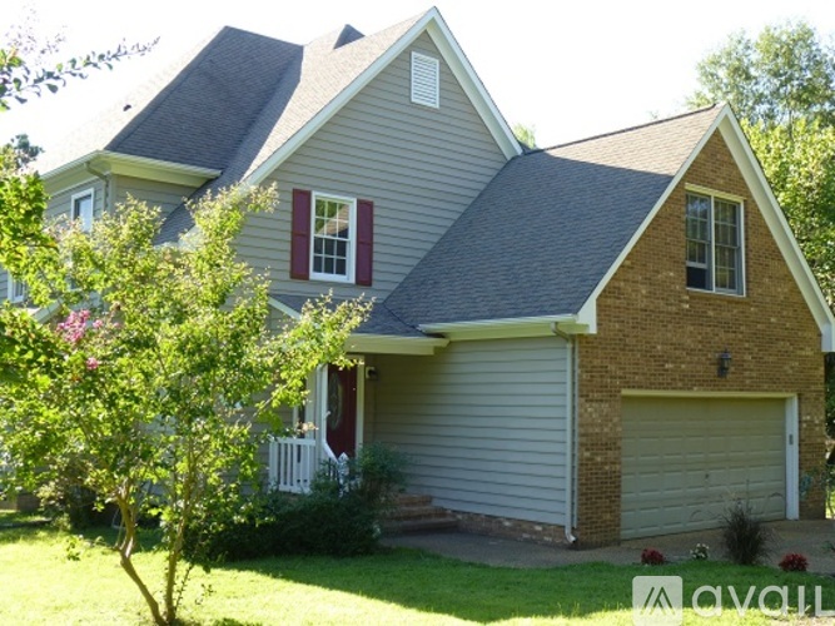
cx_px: 418
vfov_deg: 36.8
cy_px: 313
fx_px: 941
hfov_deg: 47.9
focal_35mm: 39
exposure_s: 1/125
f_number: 3.7
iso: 100
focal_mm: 6.9
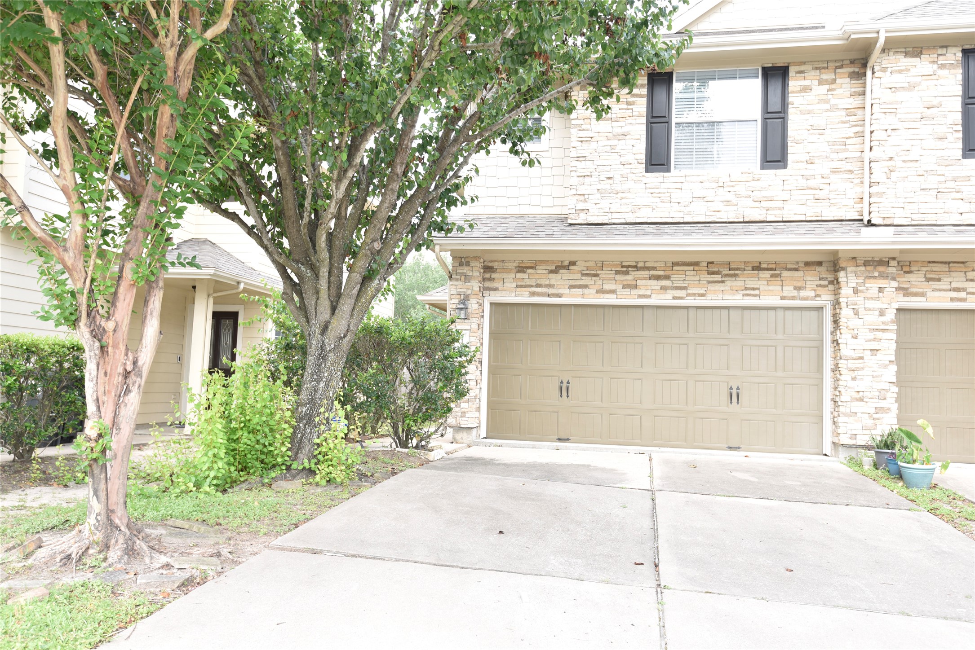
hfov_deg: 61.9
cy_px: 325
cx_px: 488
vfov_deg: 43.6
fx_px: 813
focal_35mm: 30
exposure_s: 1/80
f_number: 4.5
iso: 100
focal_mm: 30
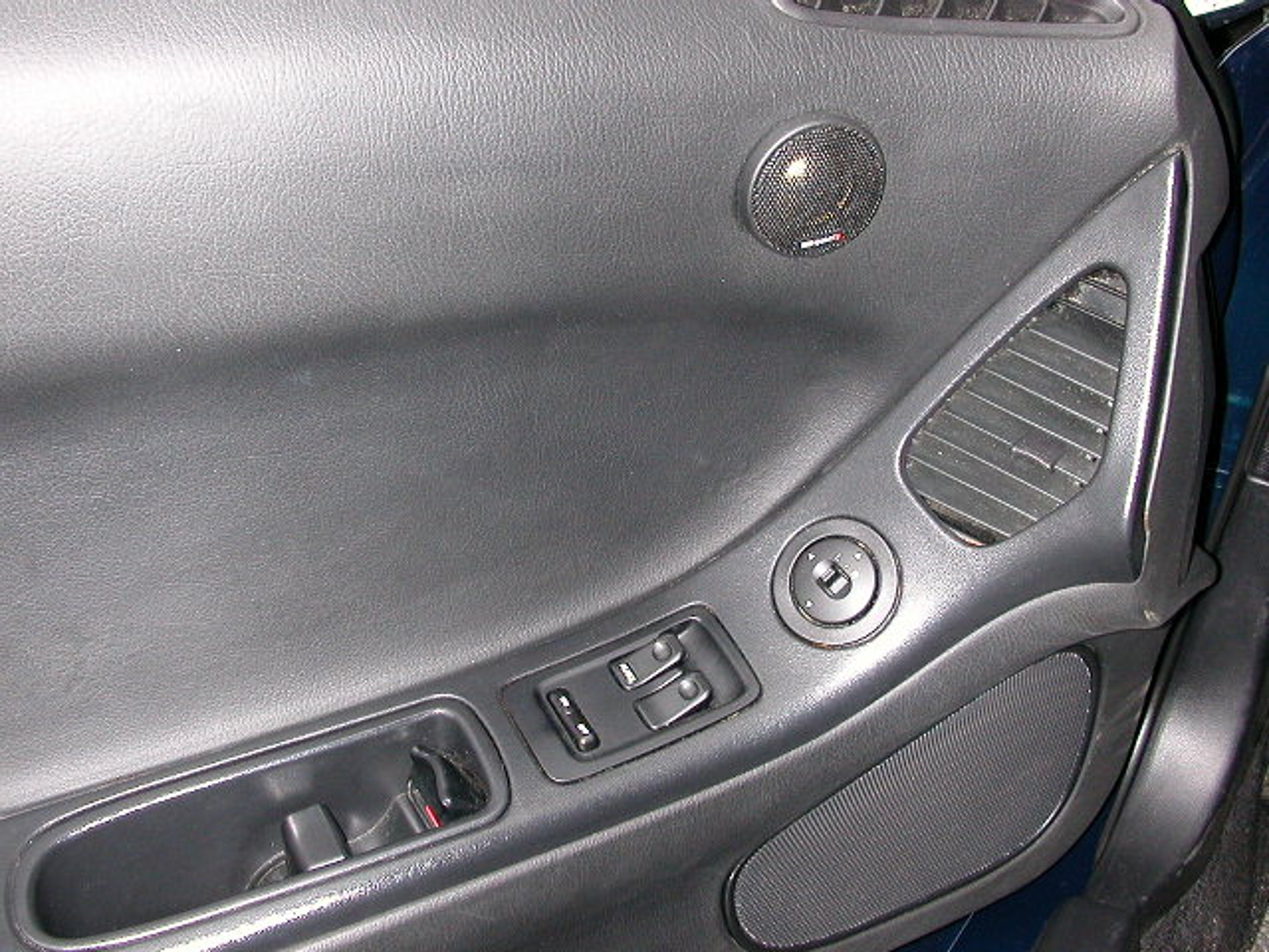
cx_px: 634
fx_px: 1356
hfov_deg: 50.1
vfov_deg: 38.7
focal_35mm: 37
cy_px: 476
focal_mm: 5.6
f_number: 4.5
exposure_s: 1/59.9
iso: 200
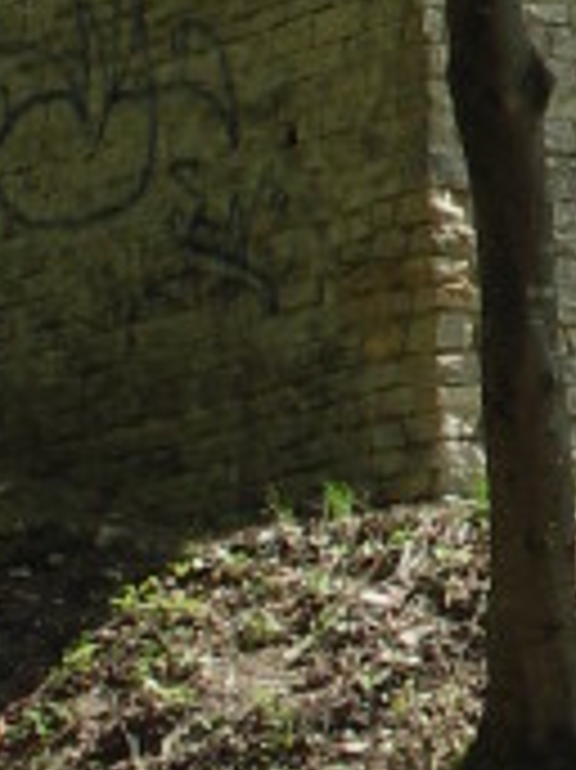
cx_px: 1044
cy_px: -293
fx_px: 5709
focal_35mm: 257
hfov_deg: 5.7
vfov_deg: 7.6
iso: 100
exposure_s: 1/160
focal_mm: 11.4
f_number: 6.3
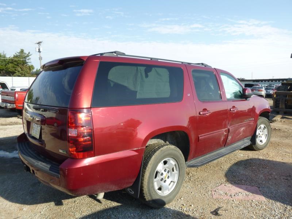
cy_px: 110
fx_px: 211
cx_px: 146
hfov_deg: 69.4
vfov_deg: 54.9
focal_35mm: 25
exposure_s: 1/320
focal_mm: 4.5
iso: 100
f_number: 3.9
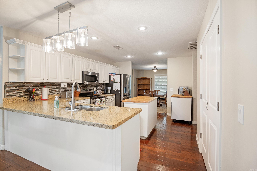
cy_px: 86
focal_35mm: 16
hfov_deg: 96.7
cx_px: 128
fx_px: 114
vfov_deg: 73.7
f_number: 5.6
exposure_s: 1/13
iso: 1250
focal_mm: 16
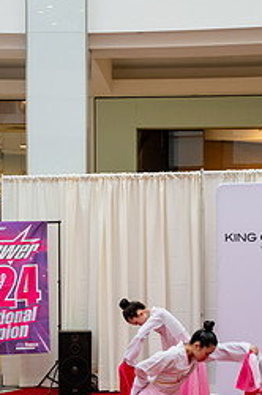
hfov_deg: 12.4
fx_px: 1204
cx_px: 153
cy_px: 283
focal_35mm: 110
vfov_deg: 18.5
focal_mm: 61
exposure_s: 1/125
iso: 2000
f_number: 8
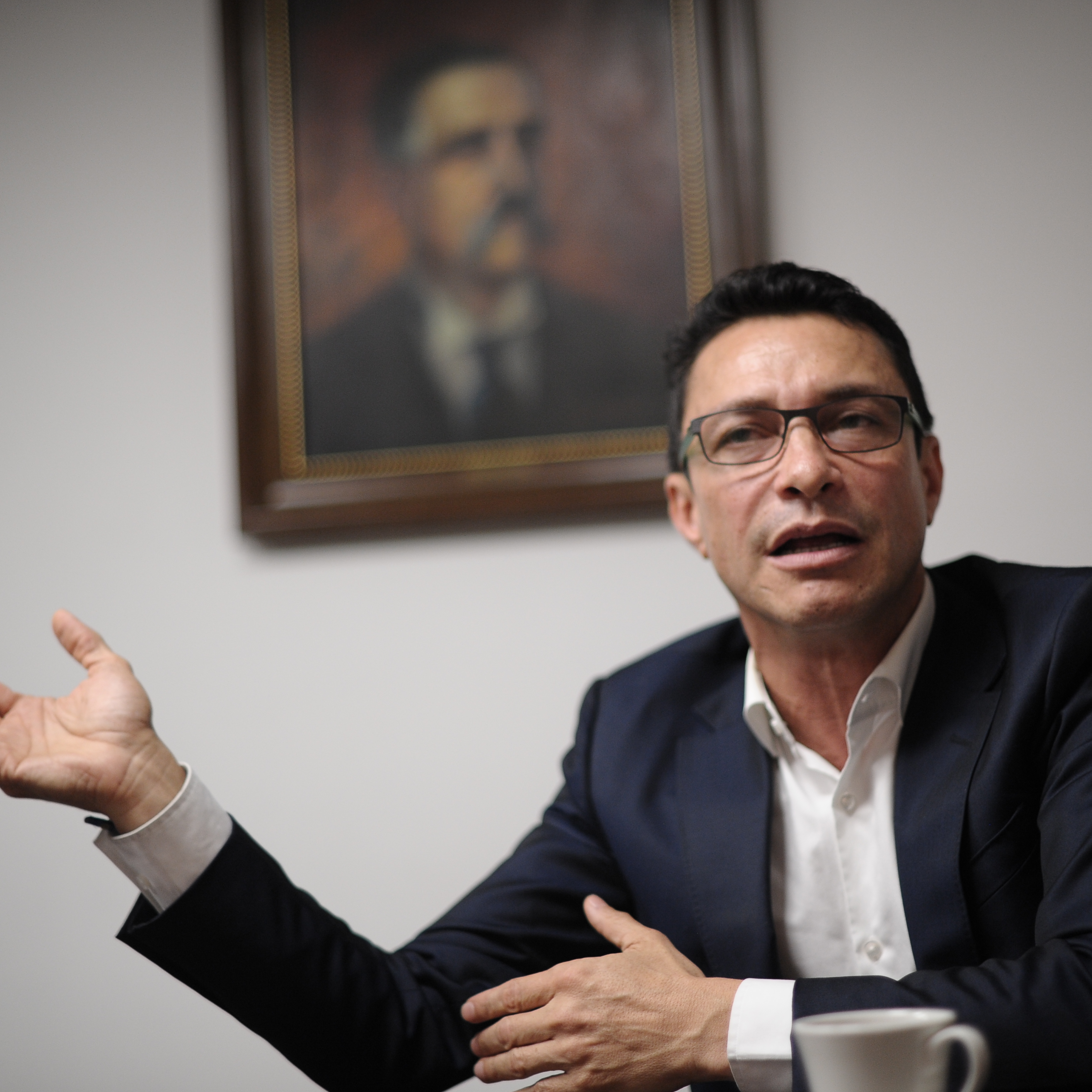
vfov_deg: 26.9
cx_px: 598
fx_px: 2284
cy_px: 547
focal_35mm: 64
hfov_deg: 26.9
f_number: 1.6
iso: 1250
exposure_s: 1/640
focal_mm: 50
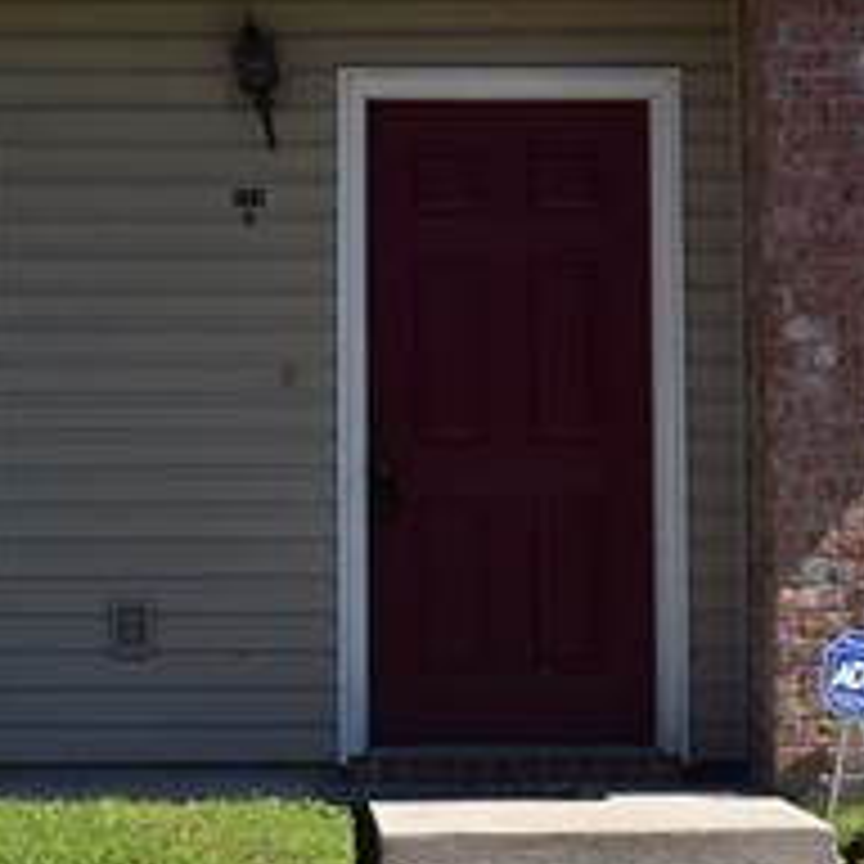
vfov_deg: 10.1
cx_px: 274
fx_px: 4885
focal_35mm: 173
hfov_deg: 10.1
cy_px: 99
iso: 200
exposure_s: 1/400
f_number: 10
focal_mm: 34
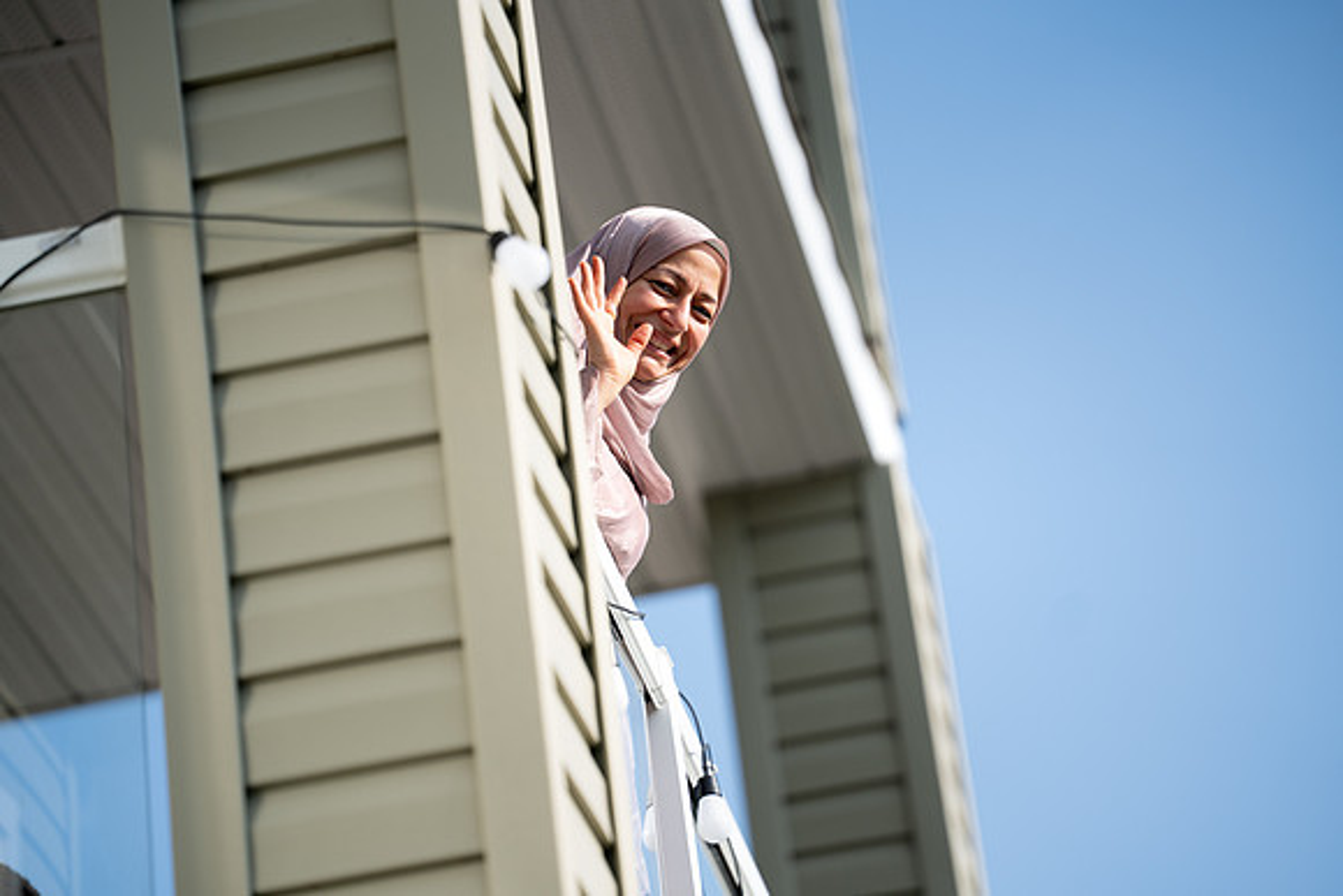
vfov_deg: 9.2
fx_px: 5597
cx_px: 672
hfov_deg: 13.7
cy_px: 448
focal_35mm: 150
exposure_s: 1/2500
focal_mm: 150
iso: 100
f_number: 2
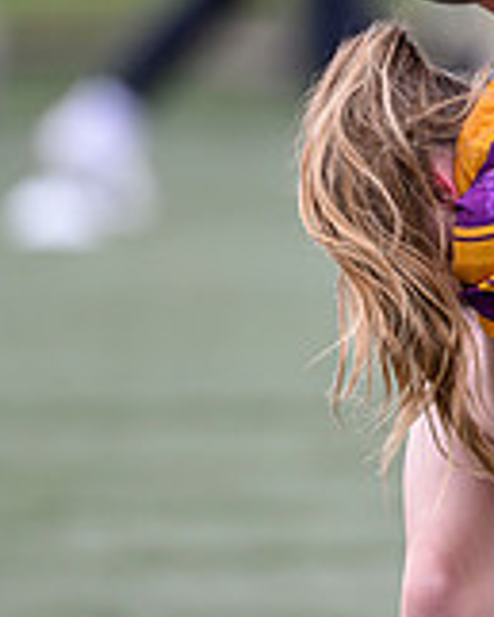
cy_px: 234
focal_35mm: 1599
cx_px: 704
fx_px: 29195
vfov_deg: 1.2
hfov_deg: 1.0
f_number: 3.2
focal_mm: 400
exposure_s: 1/1250
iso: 500
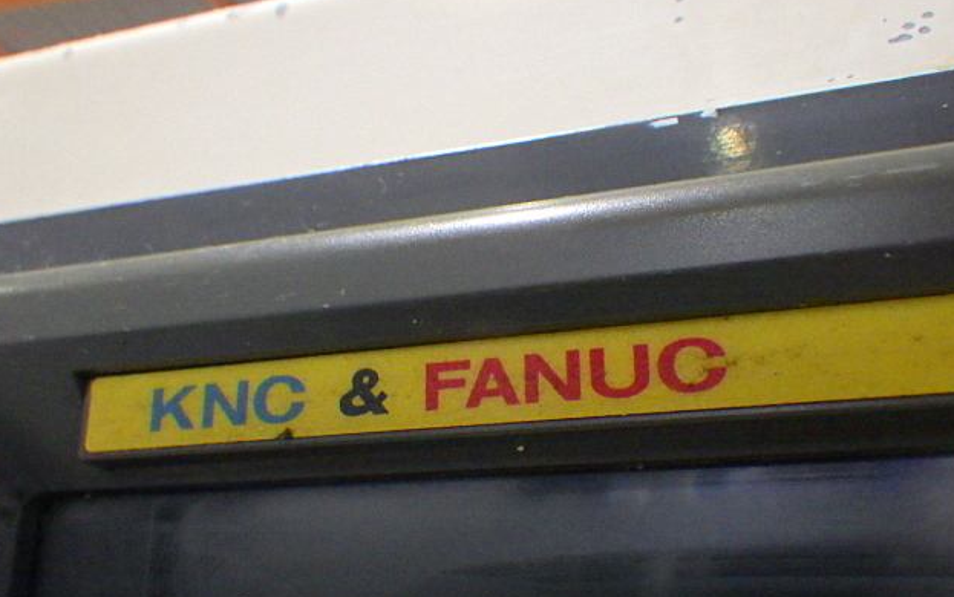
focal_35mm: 37
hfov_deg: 52.7
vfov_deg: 34.5
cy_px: 321
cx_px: 482
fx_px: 962
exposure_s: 1/40
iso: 1600
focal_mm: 6.1
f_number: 3.8
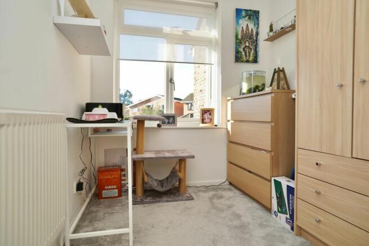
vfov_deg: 62.0
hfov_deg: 84.0
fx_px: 205
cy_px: 123
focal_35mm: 20
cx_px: 184
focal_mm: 20
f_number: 4.5
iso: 100
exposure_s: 1/80
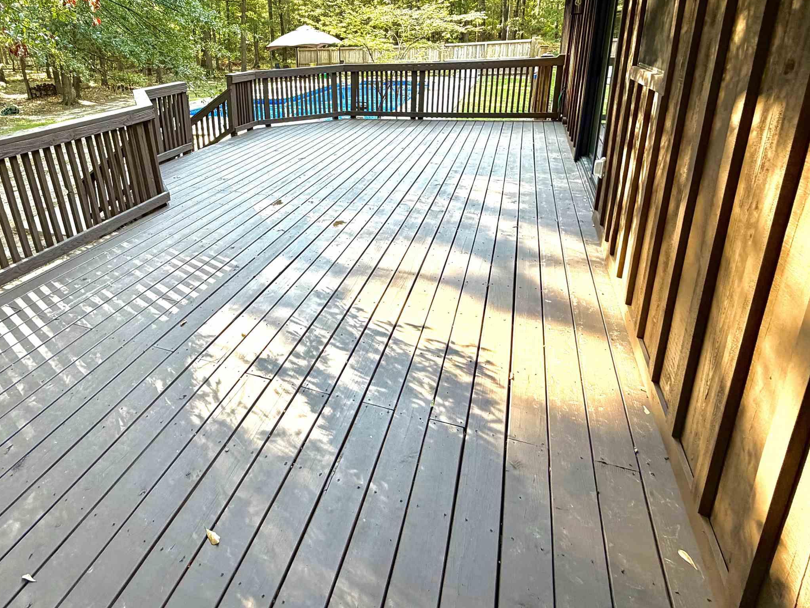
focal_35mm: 21
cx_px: 304
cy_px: 178
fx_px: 491
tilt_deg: -15.4
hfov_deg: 77.6
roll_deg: +3.5
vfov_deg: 61.1
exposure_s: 1/121
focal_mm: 2.22
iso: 125
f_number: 2.2
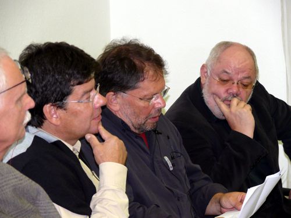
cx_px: 146
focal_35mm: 176
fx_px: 1480
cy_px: 109
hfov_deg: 11.2
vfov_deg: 8.4
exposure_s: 1/30
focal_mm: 37.2
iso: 200
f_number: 3.6
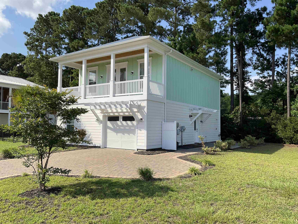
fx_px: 250
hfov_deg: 61.7
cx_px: 149
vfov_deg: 48.2
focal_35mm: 29
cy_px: 112
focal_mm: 3
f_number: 1.8
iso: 16
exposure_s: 1/1250
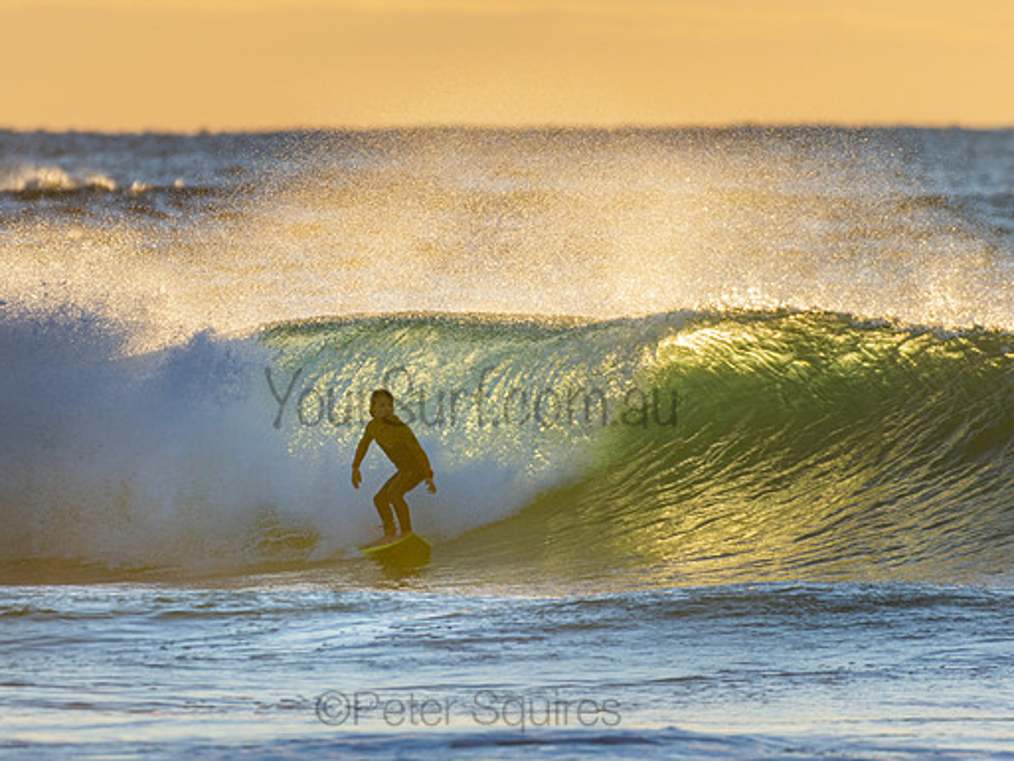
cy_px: 380
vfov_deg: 1.7
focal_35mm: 876
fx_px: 25667
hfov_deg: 2.3
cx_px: 468
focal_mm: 500
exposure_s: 1/1000
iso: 220
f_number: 5.6
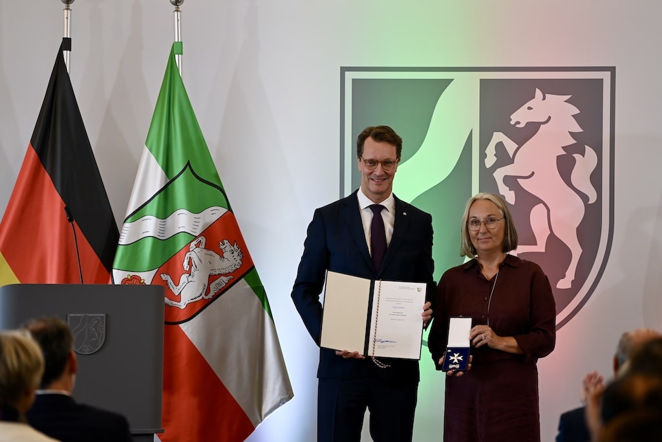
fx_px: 3678
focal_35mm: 200
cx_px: 331
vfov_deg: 6.9
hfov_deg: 10.3
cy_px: 221
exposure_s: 1/100
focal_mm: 200
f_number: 3.5
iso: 100
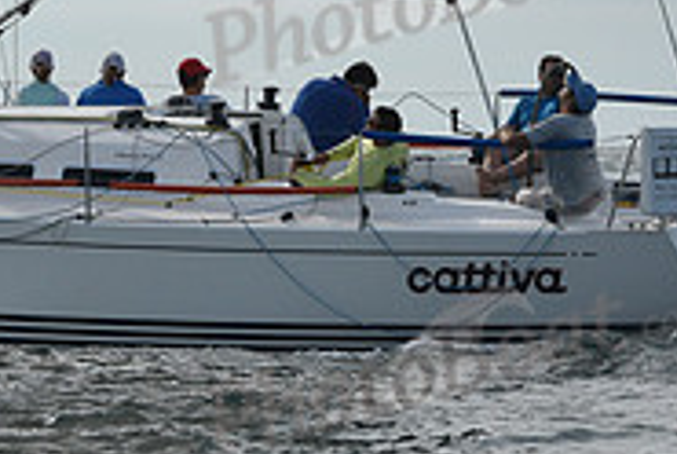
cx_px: 18
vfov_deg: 4.2
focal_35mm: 329
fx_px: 6197
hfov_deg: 6.2
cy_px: -148
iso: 320
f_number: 10
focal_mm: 105
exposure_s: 1/1000
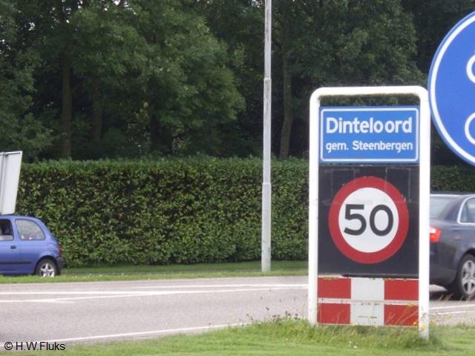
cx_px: 238
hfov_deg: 17.4
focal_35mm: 113
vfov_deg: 13.1
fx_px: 1551
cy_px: 178
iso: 200
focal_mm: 23.7
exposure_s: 1/160
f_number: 5.4
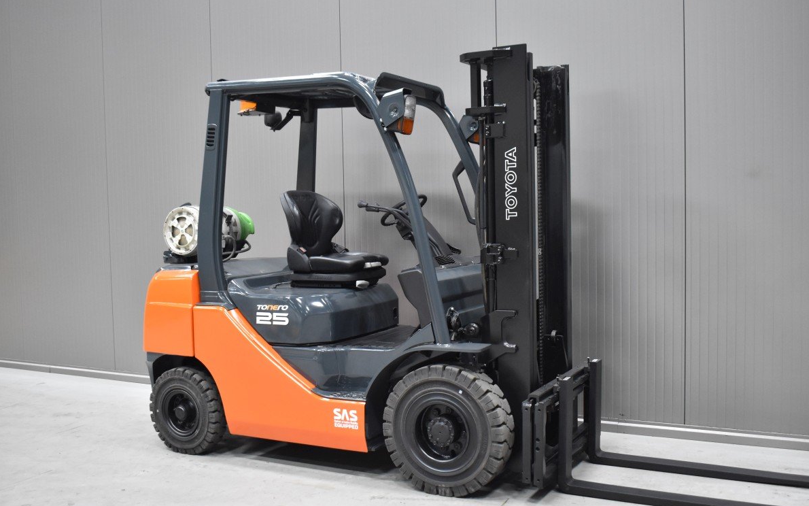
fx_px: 816
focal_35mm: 37
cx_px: 406
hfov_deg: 52.7
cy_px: 269
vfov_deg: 34.4
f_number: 4
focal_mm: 24
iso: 1600
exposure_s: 1/40
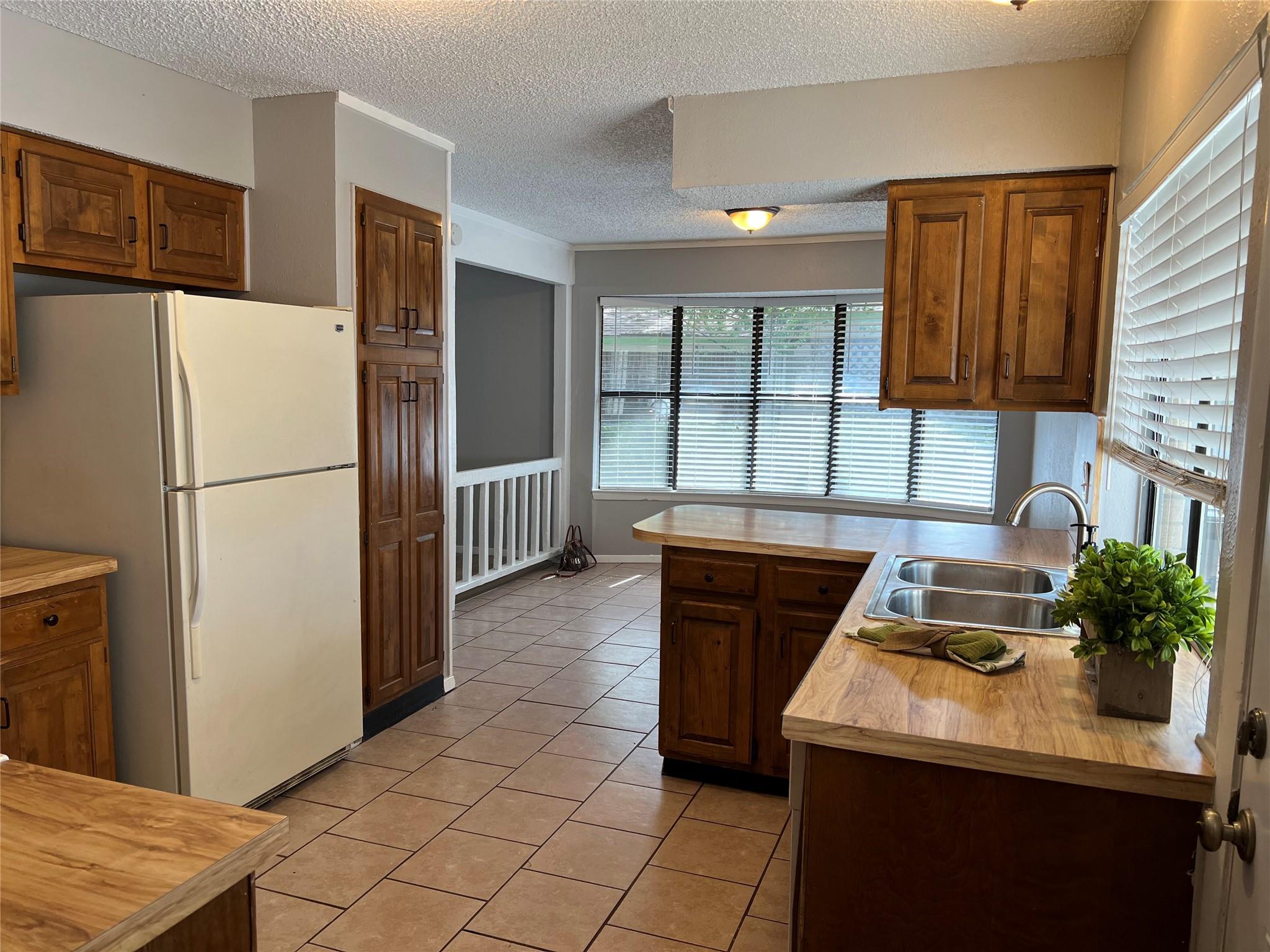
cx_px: 635
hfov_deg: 67.3
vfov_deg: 53.1
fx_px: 954
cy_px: 476
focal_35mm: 26
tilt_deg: -6.9
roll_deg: -2.0
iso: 64
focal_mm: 5.7
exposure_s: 1/143
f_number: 1.5
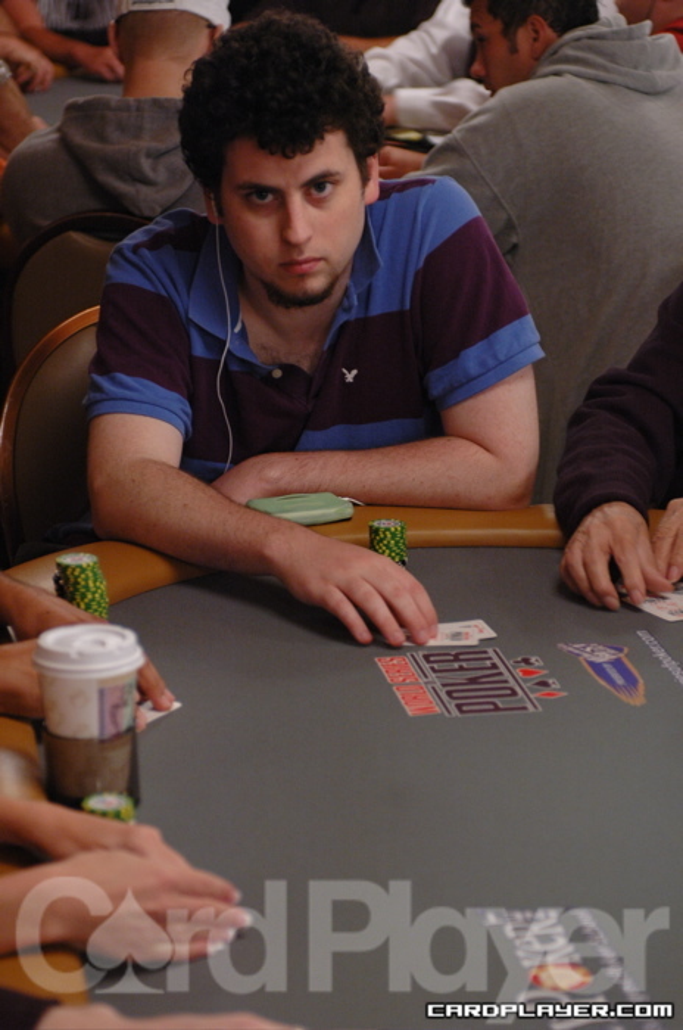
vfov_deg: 19.5
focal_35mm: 105
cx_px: 342
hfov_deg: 13.0
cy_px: 515
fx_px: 2997
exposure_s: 1/60
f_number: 3.5
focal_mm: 70
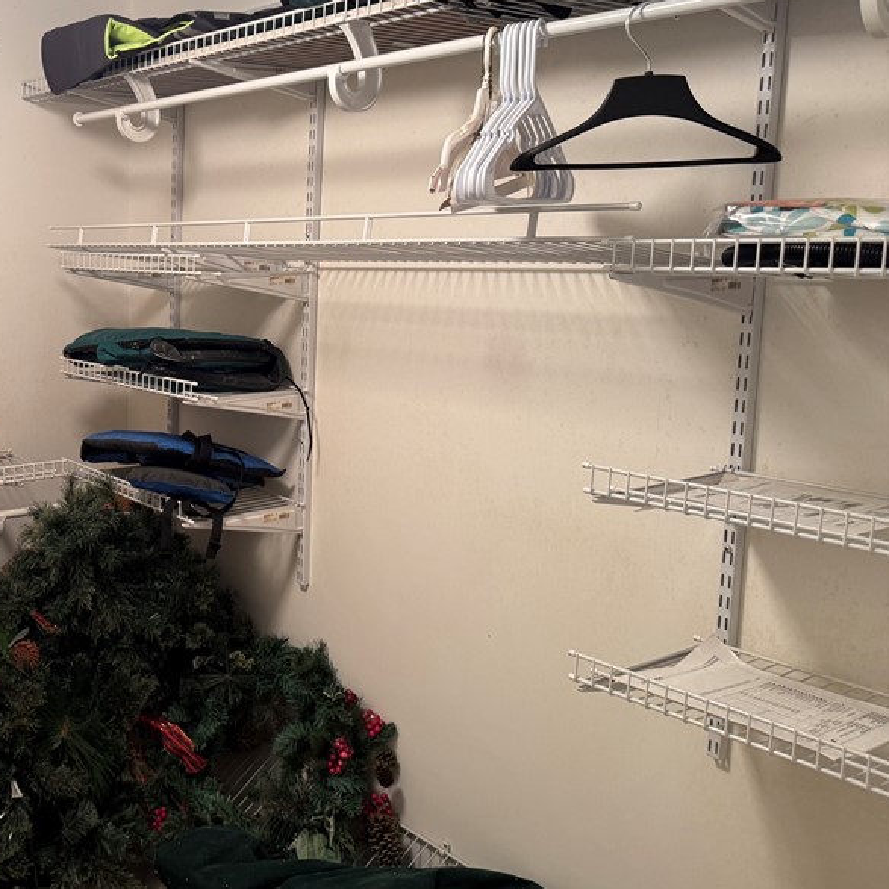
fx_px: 1075
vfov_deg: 44.8
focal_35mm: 37
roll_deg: -0.3
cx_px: 123
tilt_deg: -8.0
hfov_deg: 42.0
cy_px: 382
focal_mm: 6.76
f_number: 1.78
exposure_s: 1/60
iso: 200
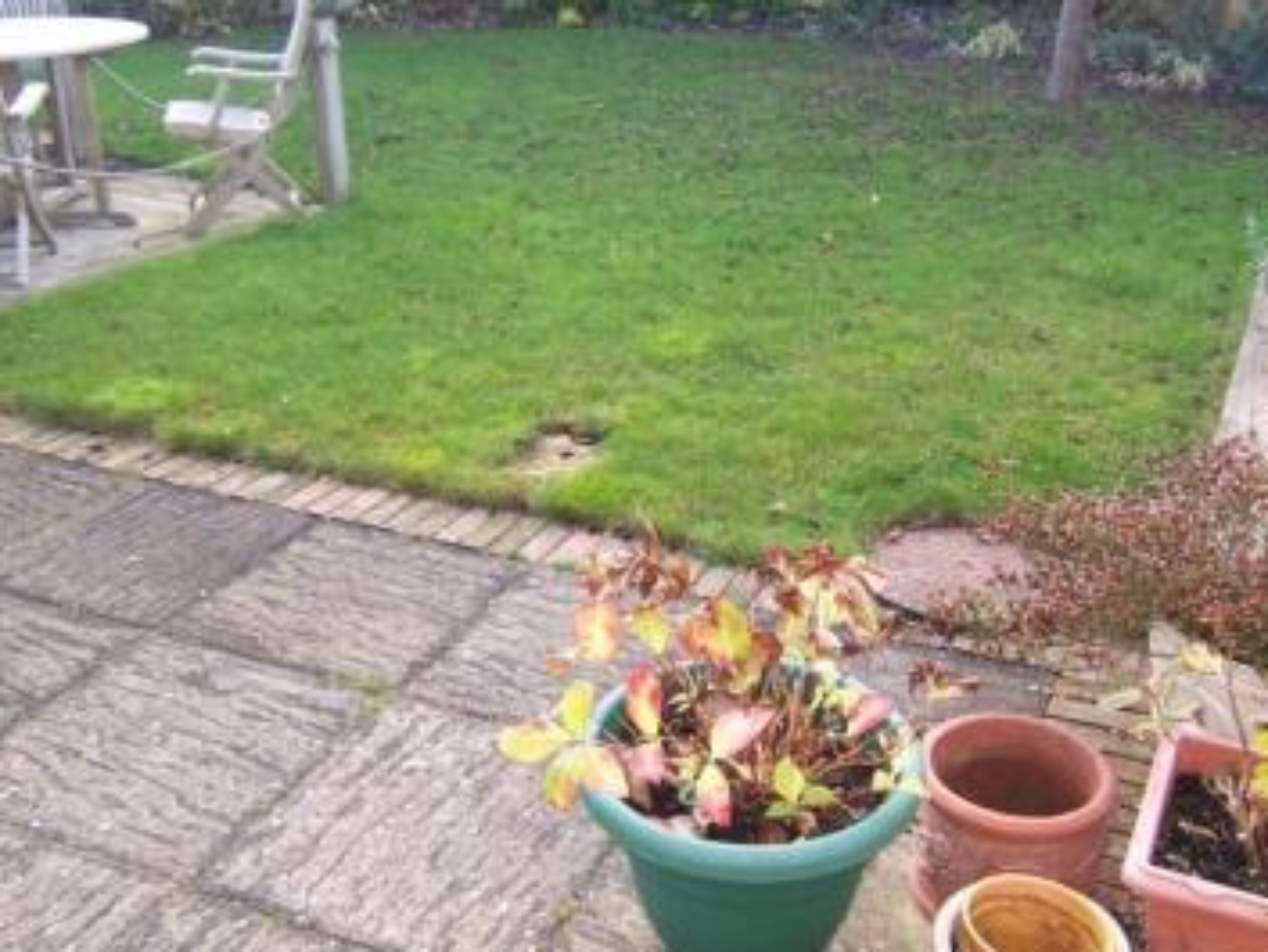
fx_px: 1392
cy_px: 469
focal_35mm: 38
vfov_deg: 37.7
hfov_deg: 48.9
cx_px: 674
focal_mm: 3.8
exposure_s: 1/40
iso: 64
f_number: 2.8
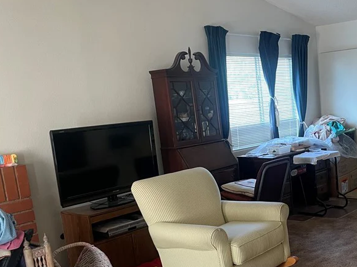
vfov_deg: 31.1
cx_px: 289
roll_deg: +5.1
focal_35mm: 46
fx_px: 474
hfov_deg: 39.5
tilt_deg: -10.7
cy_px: 189
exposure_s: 1/93
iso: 125
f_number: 1.6
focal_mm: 4.2
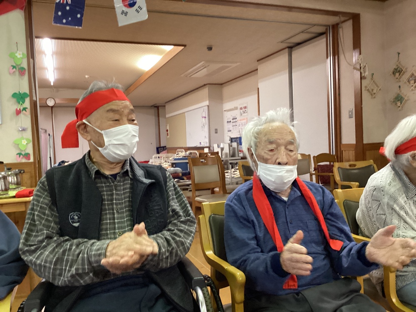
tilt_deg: +0.9
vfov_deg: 45.4
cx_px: 208
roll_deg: +1.8
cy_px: 156
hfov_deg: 58.4
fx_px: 373
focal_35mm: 31
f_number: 2.4
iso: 320
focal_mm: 3.3
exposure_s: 1/50
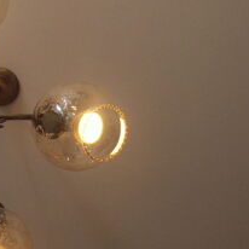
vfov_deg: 24.0
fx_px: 586
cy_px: 118
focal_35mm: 72
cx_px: -13
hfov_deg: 22.8
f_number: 2.8
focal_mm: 5.86
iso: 80
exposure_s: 1/40
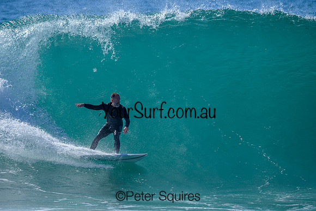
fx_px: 7534
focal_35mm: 858
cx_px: 147
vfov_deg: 1.6
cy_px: 98
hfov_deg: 2.4
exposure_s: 1/2000
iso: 360
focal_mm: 800
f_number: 6.3
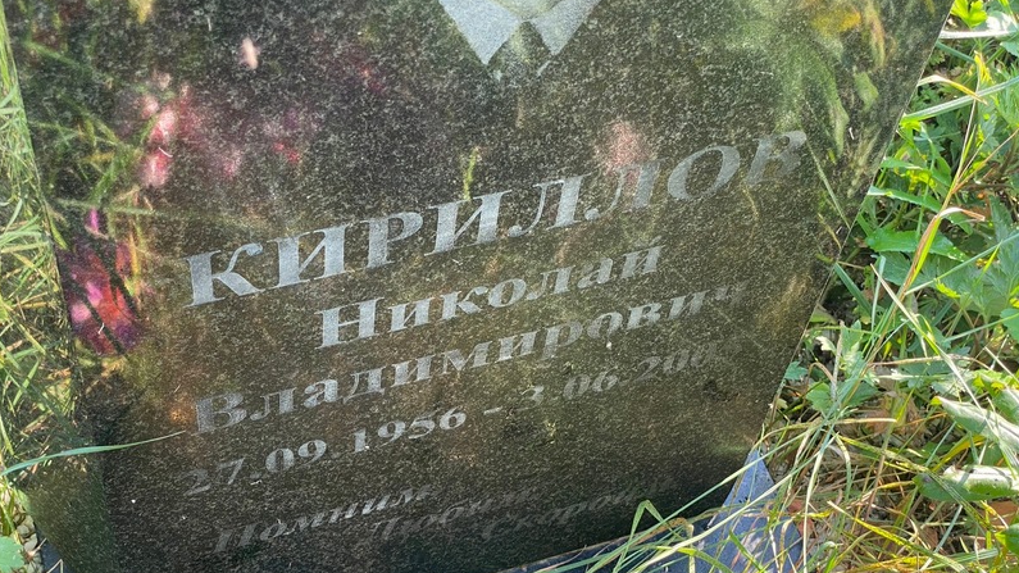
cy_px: 355
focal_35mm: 57
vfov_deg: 21.0
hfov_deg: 36.6
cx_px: 509
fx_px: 1540
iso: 32
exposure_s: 1/122
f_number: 2
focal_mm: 6
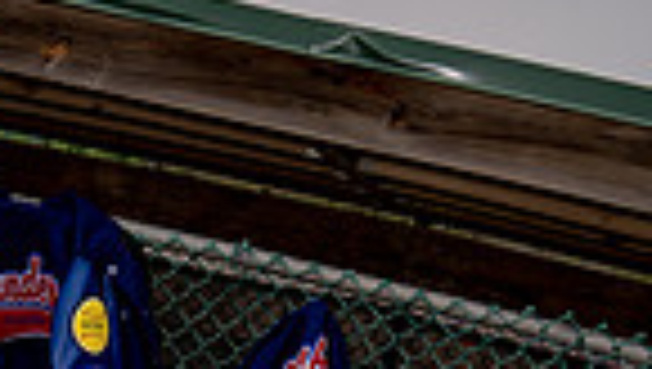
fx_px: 1350
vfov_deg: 12.0
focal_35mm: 78
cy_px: 922
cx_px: 103
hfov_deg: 26.5
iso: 100
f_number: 8
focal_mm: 24
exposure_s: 1/250
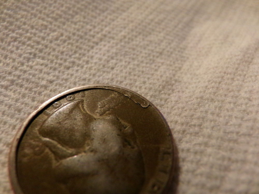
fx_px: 195
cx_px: 130
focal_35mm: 26
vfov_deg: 53.1
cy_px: 97
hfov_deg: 67.3
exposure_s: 1/17
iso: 498
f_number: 3.2
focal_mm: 4.7
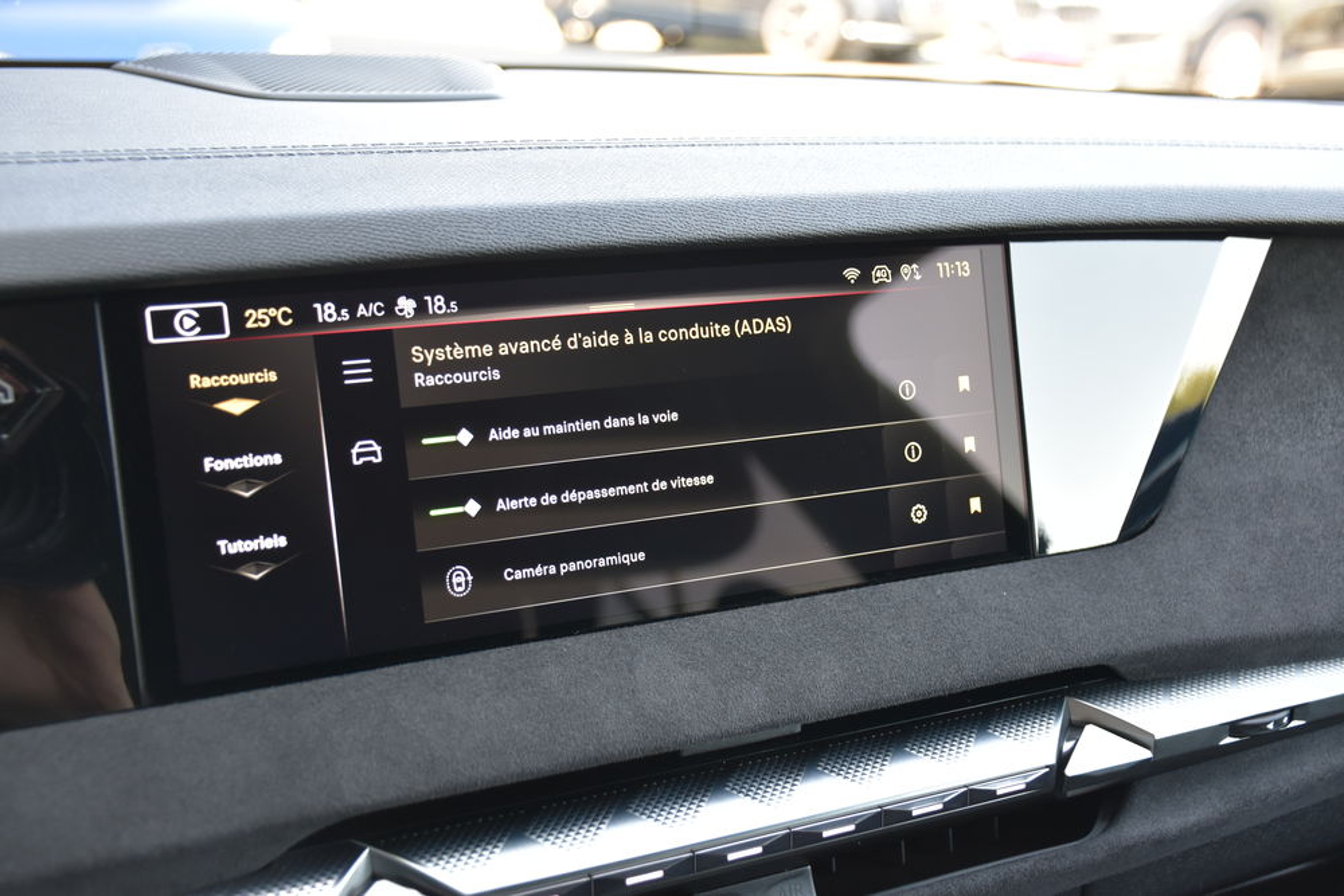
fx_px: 1512
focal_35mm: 40
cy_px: 448
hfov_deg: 47.9
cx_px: 672
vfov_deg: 33.0
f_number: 4
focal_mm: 27
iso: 640
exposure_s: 1/60
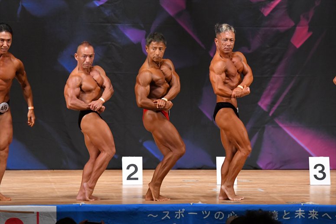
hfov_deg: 9.2
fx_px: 2099
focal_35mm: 225
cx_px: 168
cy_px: 112
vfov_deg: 6.1
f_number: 5.6
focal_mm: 150
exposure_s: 1/400
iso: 5600
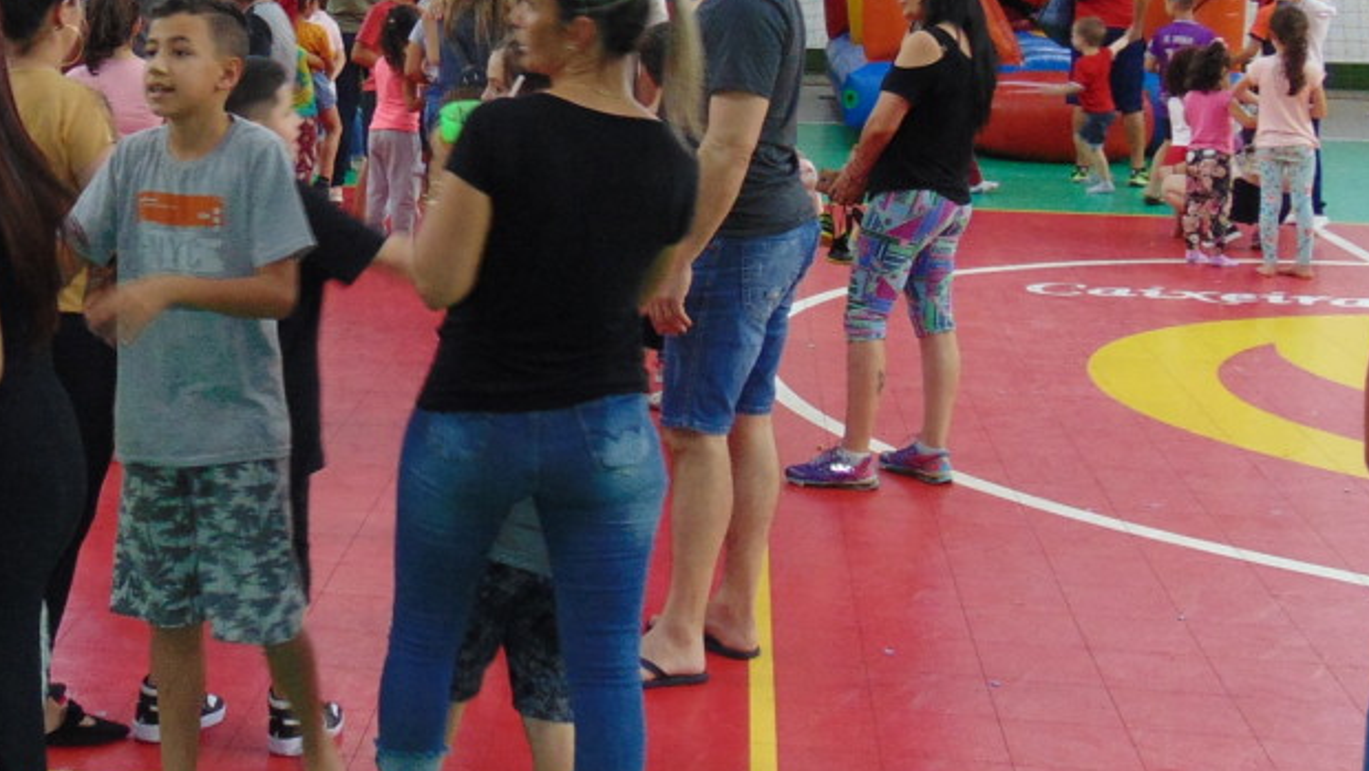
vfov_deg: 19.6
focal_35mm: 60
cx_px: 326
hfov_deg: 34.1
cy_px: 38
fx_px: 2178
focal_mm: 4.5
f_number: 3
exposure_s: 1/30
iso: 100
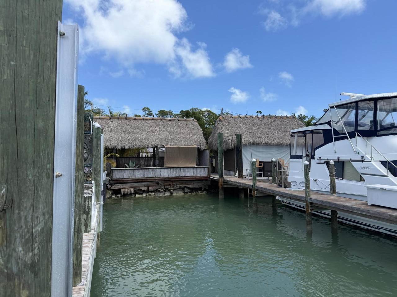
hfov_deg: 71.6
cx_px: 198
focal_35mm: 24
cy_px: 148
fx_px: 275
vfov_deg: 56.8
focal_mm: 6.76
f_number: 1.78
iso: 80
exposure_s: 1/3953
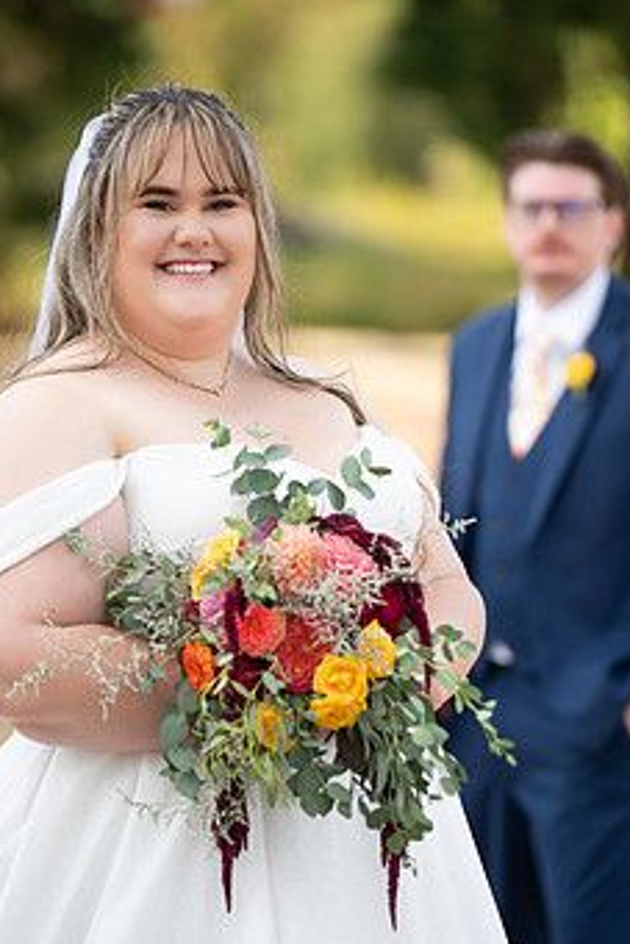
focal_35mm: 192
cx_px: 300
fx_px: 5034
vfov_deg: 10.7
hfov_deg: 7.2
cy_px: 469
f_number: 2.8
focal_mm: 145
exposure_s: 1/1600
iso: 400
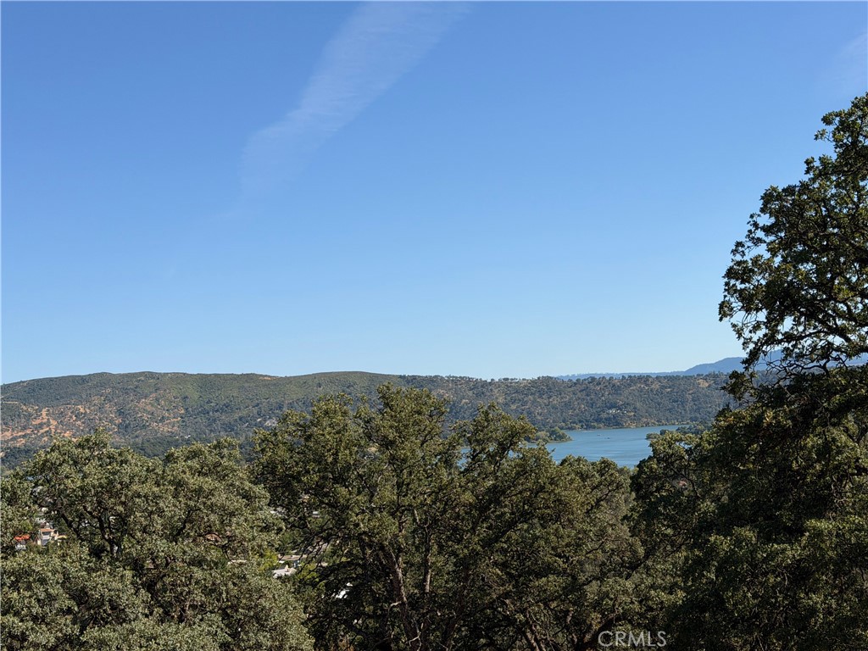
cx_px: 434
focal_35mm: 48
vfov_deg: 30.3
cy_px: 326
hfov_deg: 39.7
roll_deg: +3.5
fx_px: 1204
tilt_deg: +3.9
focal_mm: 6.76
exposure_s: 1/6024
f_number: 1.78
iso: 64
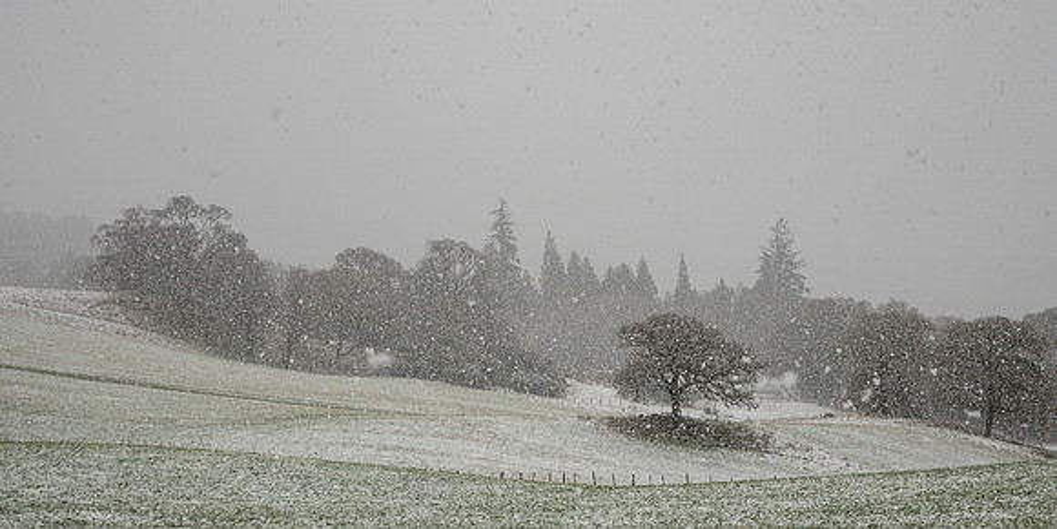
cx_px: 558
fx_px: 1938
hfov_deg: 30.5
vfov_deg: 15.5
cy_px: 264
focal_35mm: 71
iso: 200
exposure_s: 1/250
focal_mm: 29
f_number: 5.6
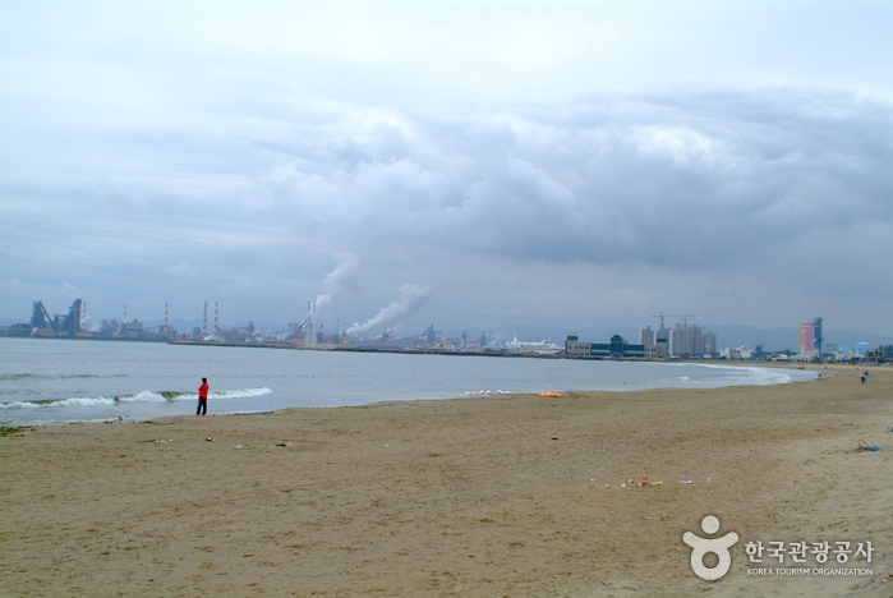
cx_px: 446
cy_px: 299
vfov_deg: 32.0
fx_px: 1043
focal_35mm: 42
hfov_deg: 46.3
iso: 200
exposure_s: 1/500
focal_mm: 28
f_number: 8
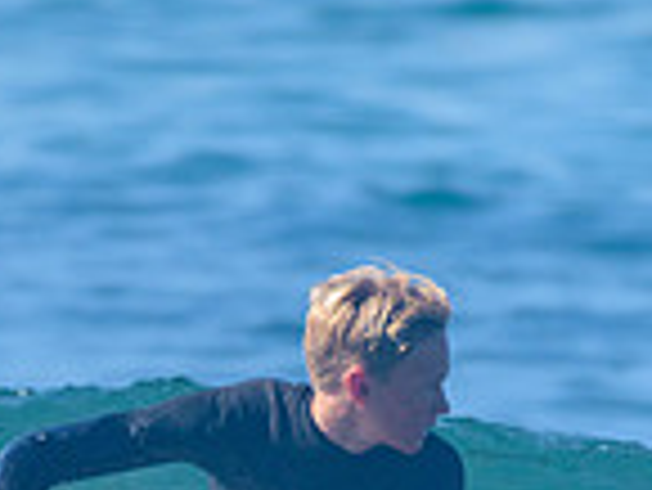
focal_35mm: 2359
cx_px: 115
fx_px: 44469
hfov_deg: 0.8
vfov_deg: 0.6
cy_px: 670
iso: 180
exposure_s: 1/2000
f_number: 5.6
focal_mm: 500
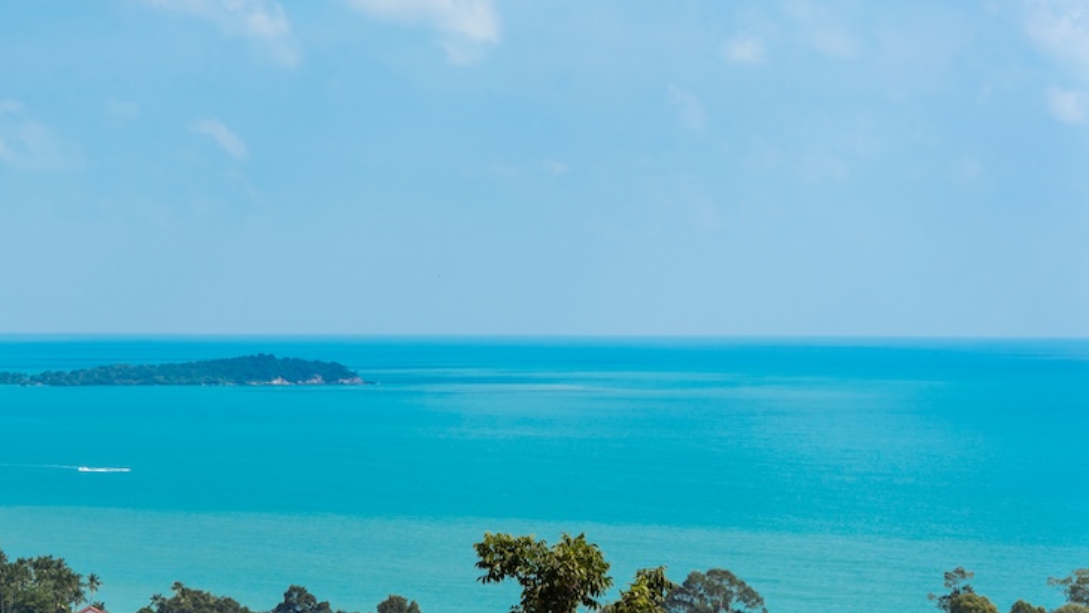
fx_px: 3668
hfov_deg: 16.8
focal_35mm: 127
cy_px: 311
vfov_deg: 9.6
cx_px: 258
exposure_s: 1/400
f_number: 6.3
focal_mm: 69
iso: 100
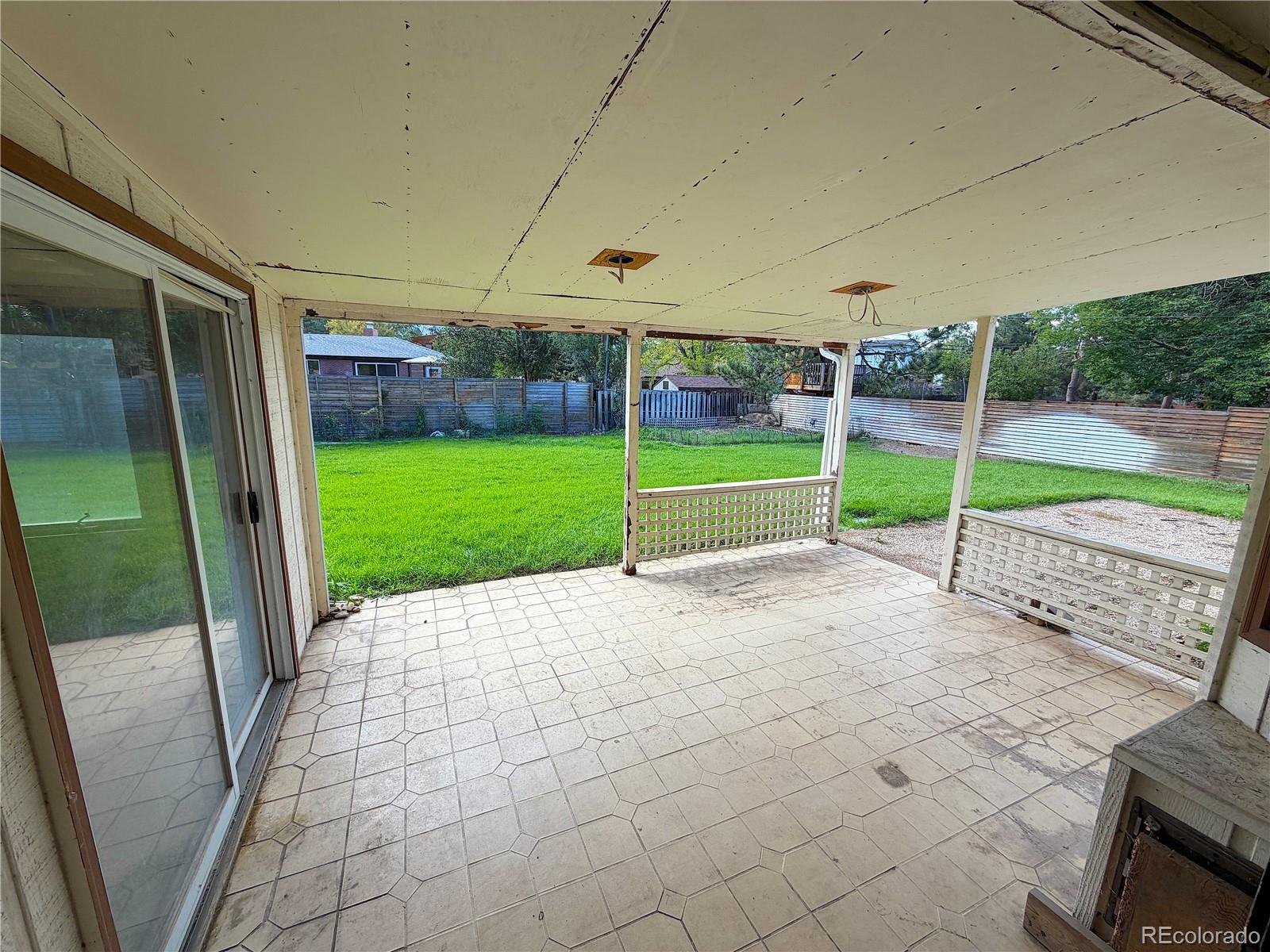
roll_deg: -1.9
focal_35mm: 14
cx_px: 635
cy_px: 476
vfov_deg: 85.7
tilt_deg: -11.8
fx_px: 514
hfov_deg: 102.1
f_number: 2.2
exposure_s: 1/368
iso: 50
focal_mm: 2.22
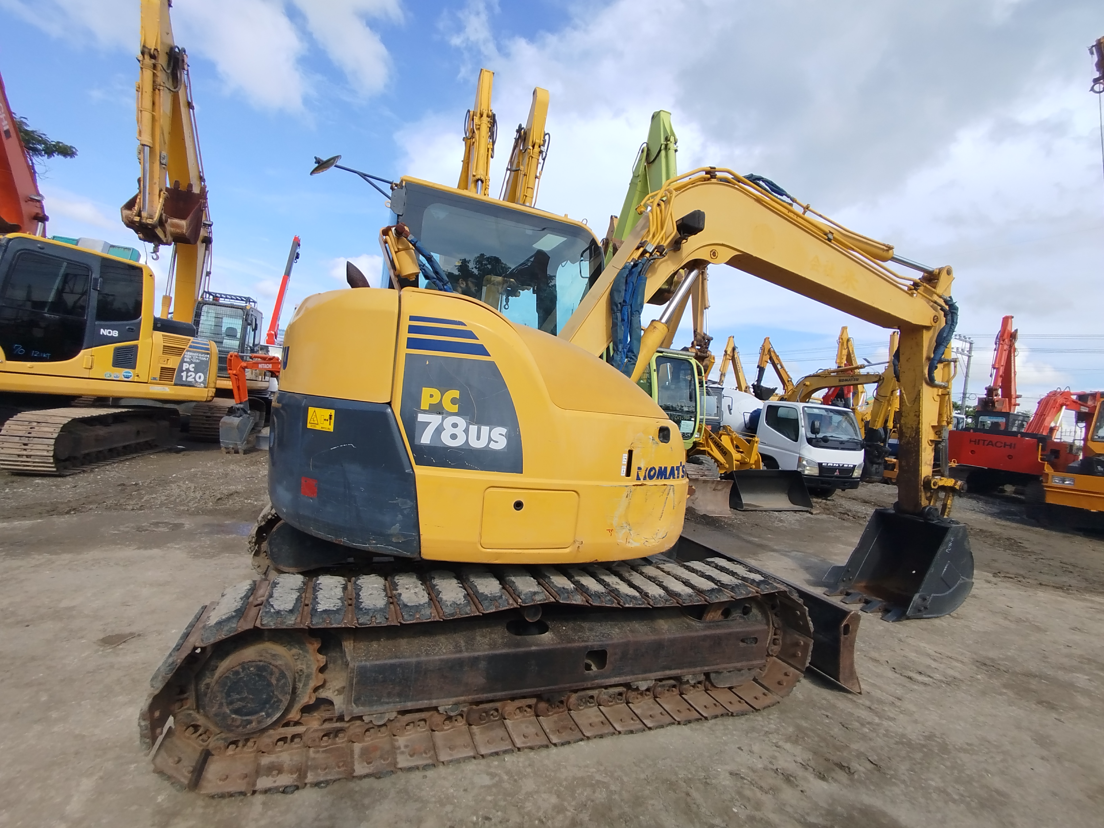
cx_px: 552
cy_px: 414
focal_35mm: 15
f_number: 2.2
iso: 50
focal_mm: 1.65
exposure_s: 1/1209
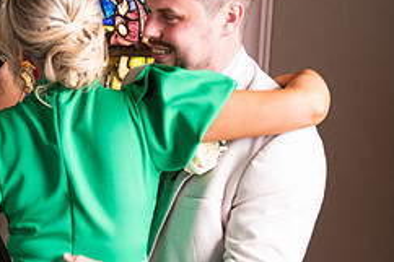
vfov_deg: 16.2
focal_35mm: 84
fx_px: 919
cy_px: 108
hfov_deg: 22.7
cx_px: -50
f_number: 3.5
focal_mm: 35
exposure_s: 1/160
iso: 640
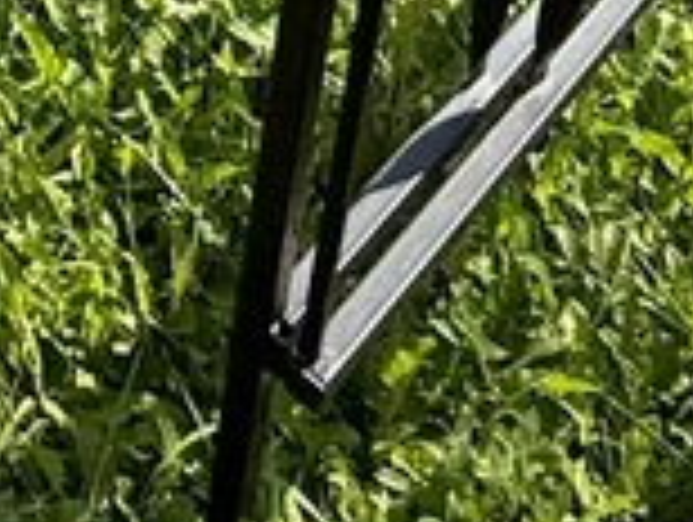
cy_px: -886
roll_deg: +3.3
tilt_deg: -24.6
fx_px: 1865
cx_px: -508
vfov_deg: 11.6
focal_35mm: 93
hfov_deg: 17.5
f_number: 2.2
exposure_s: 1/1105
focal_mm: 2.22
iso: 50
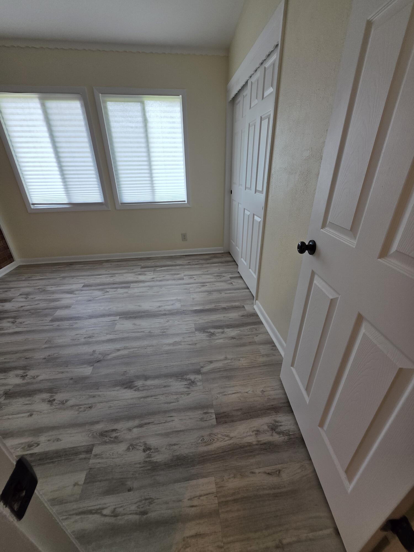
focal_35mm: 13
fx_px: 207
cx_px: 207
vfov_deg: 106.2
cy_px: 276
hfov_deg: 89.9
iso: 40
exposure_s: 1/120
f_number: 1.9
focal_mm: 2.2
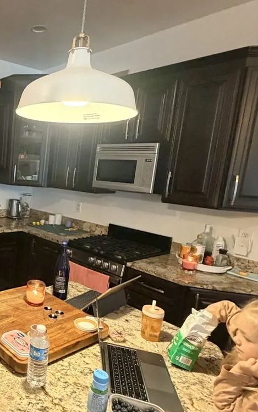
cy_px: 218
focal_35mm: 27
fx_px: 304
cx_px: -14
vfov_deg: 68.3
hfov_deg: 39.2
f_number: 2.2
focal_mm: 2.22
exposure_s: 1/60
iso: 400
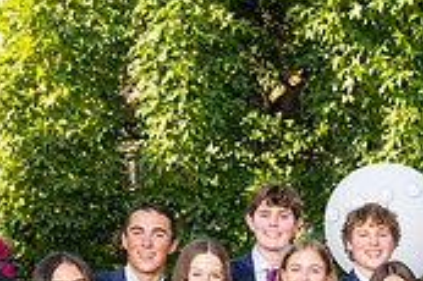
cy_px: 412
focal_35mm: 124
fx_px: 1456
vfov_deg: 10.7
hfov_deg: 16.2
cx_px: 438
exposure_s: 1/100
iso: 400
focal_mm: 37
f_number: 8
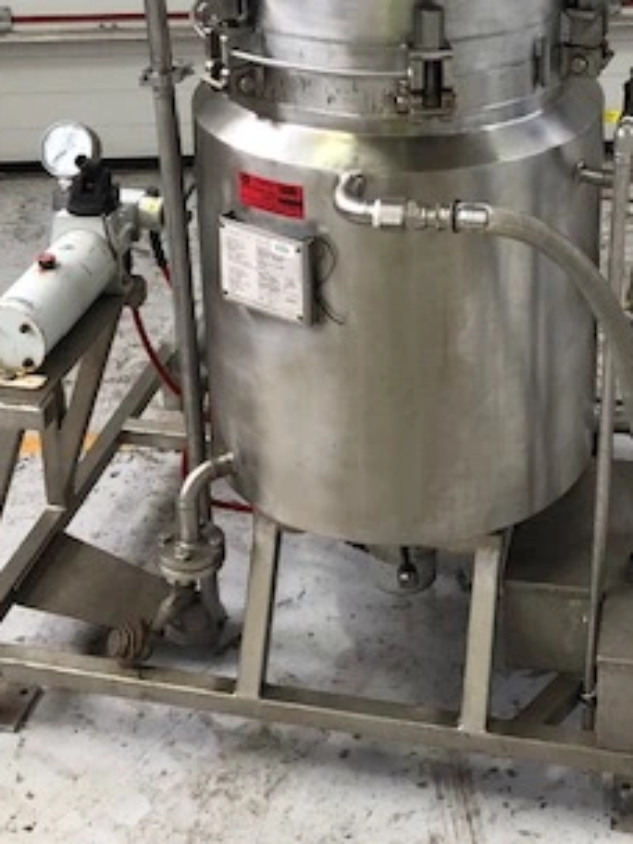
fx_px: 1439
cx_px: 403
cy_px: 78
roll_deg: +0.9
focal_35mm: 59
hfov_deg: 24.7
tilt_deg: -16.5
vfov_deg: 31.1
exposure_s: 1/30
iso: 25
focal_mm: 3.99
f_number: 1.8
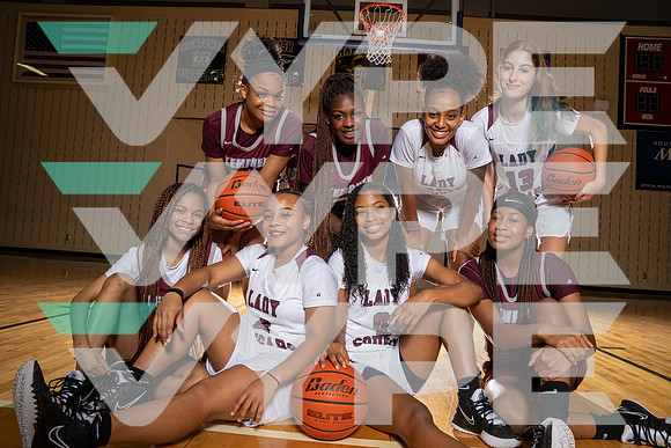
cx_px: 336
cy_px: 224
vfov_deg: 53.2
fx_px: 447
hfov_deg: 73.7
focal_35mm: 24
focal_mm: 24
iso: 640
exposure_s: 1/250
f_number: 8
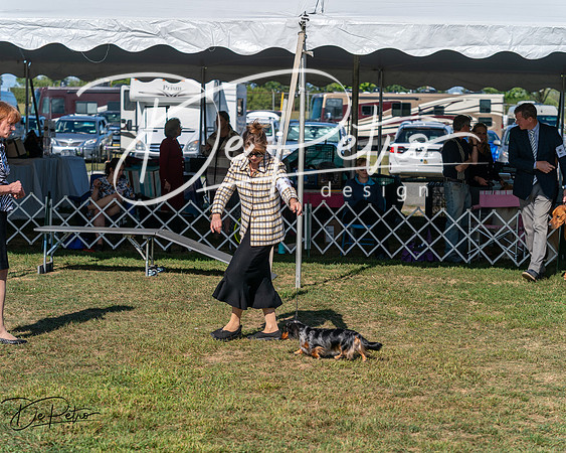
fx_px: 1509
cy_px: 226
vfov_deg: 17.1
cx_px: 283
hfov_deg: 21.2
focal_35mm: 90
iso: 100
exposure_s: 1/1250
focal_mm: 80
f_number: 4.5
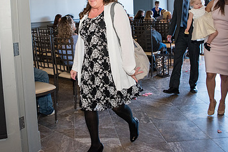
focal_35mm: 39
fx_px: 247
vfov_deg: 33.4
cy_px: 35
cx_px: 84
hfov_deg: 49.0
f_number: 3.5
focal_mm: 24
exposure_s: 1/160
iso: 1250
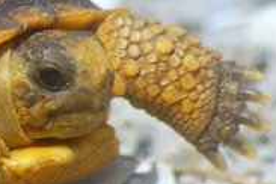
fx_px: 11292
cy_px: 83
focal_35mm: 1473
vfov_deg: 0.9
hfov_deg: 1.4
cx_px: -48
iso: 100
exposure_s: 1/320
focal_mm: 300
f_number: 11
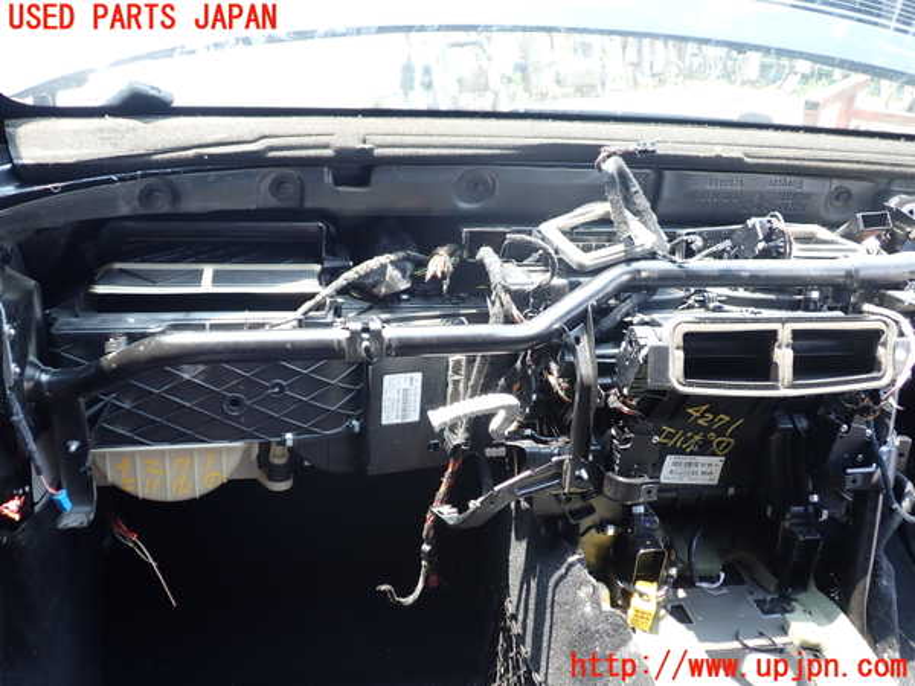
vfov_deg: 46.8
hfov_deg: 60.0
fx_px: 793
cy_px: 343
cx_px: 458
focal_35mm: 30
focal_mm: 5.4
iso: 100
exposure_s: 1/100
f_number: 2.3
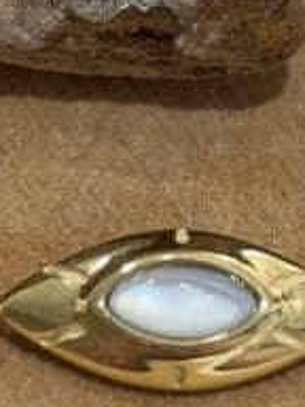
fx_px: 3254
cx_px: 248
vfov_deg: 7.1
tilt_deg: -55.7
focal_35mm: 277
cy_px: 6
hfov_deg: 5.4
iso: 80
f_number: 1.6
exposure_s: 1/50
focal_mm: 5.96
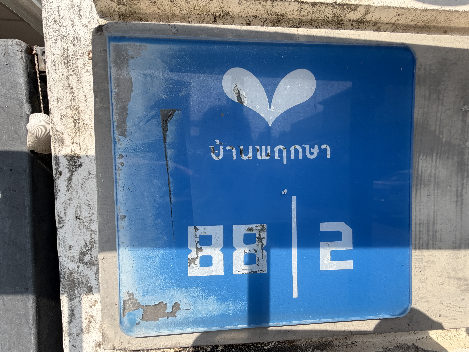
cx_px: 234
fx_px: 190
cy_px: 176
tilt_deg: -1.4
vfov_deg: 85.7
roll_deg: -0.3
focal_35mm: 14
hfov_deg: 102.1
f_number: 2.2
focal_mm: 2.22
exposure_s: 1/760
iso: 40
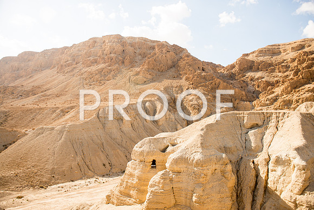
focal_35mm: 24
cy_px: 105
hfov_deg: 73.7
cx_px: 157
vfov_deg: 53.2
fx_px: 209
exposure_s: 1/2000
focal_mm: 24
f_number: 2.8
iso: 200
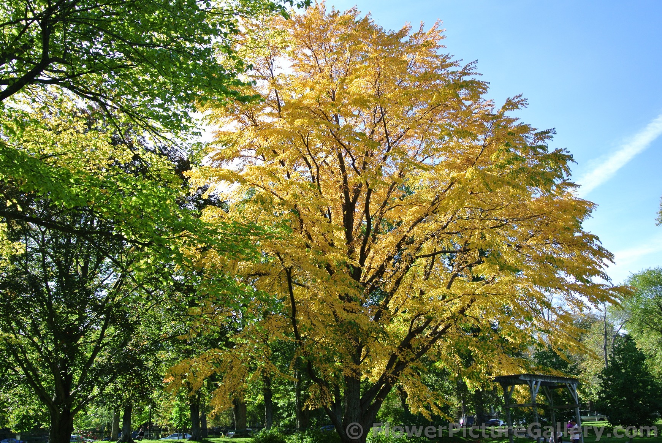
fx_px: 644
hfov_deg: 54.4
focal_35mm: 35
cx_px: 331
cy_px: 222
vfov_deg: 37.9
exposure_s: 1/320
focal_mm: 13.1
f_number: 4
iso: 100
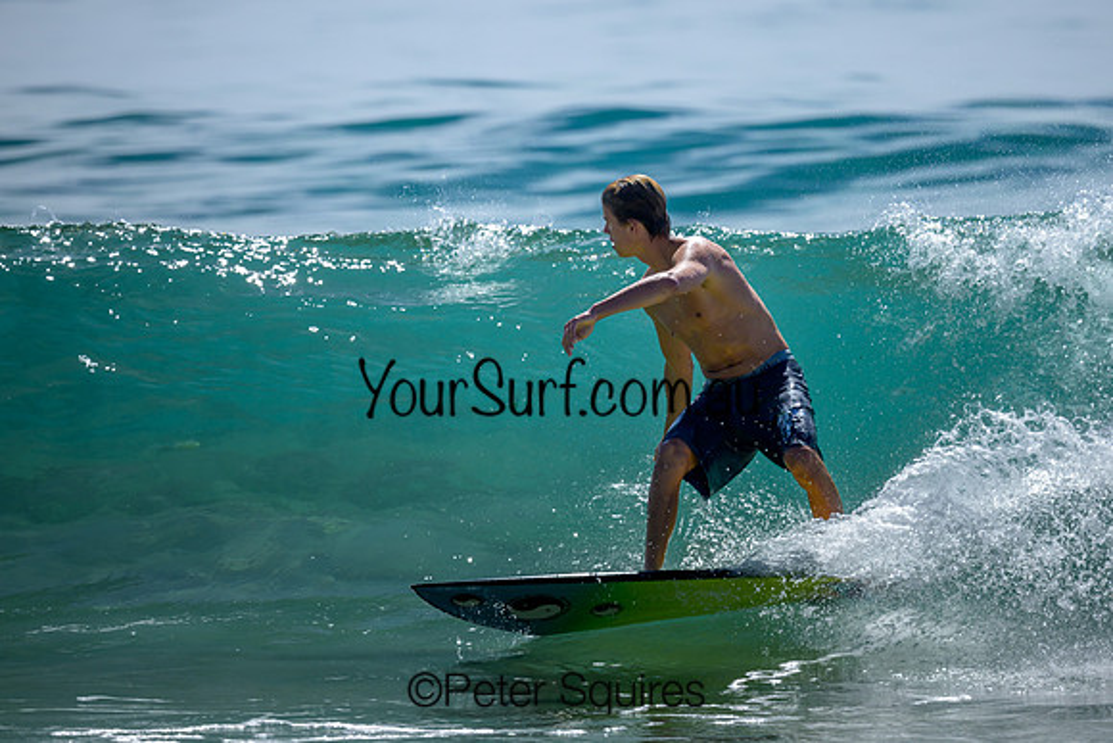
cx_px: 592
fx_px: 28974
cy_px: 308
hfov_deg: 2.2
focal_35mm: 937
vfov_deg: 1.5
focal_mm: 800
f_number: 6.3
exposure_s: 1/2500
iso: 220
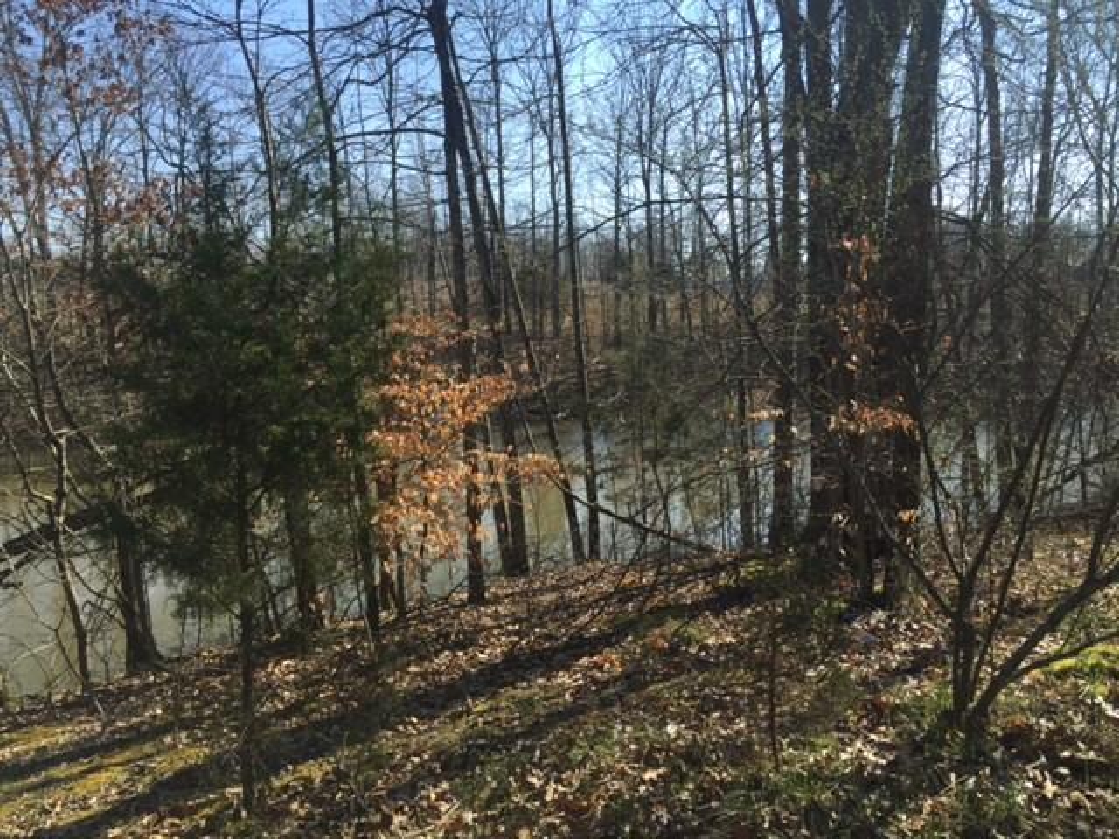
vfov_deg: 48.2
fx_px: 937
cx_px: 560
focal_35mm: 29
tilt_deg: -6.3
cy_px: 420
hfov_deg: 61.7
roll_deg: +1.6
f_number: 2.2
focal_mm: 4.15
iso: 32
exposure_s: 1/898
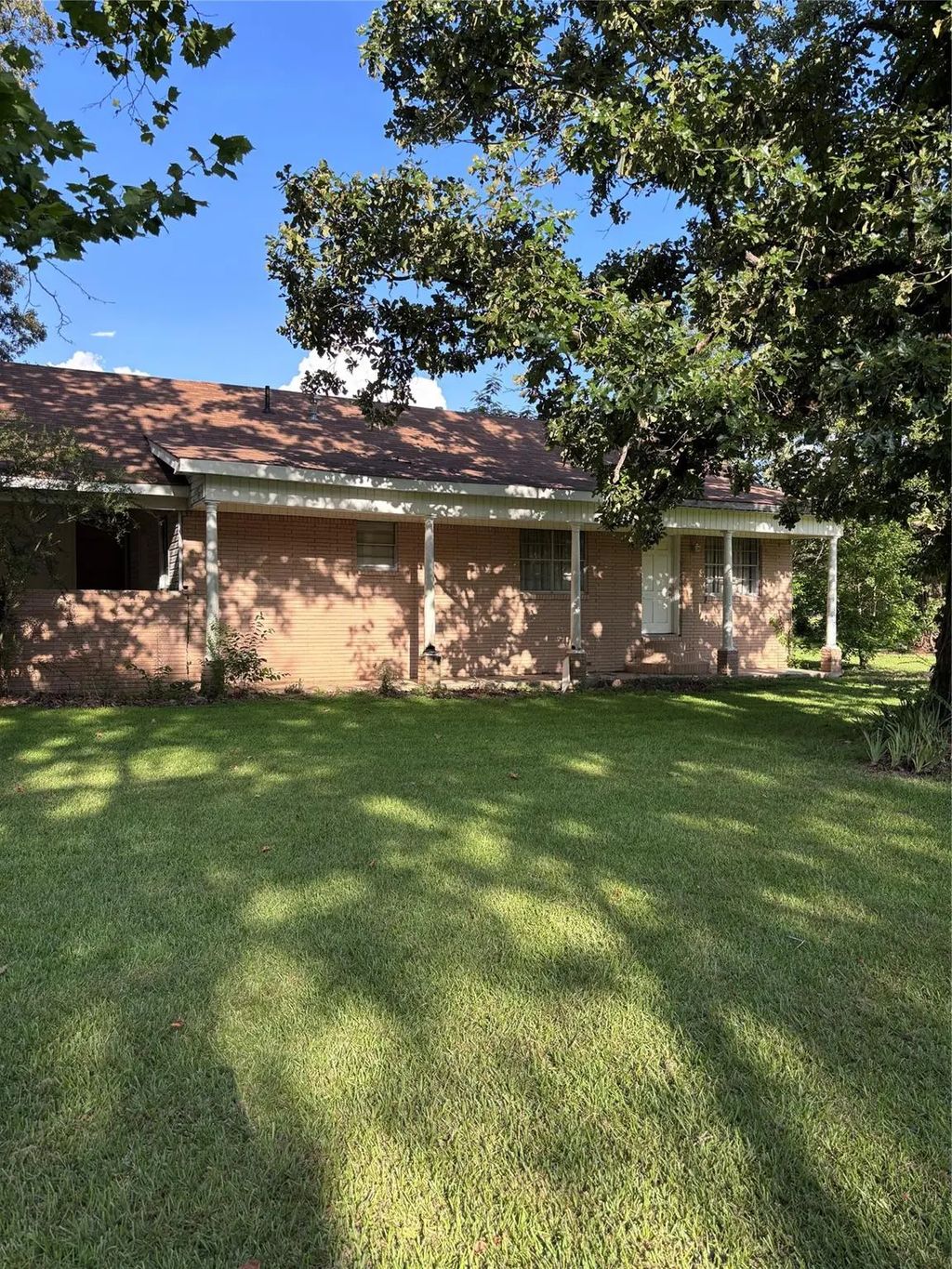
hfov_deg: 53.1
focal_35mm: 26
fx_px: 953
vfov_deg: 67.3
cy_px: 634
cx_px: 476
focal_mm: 5.96
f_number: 1.6
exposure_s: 1/837
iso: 50
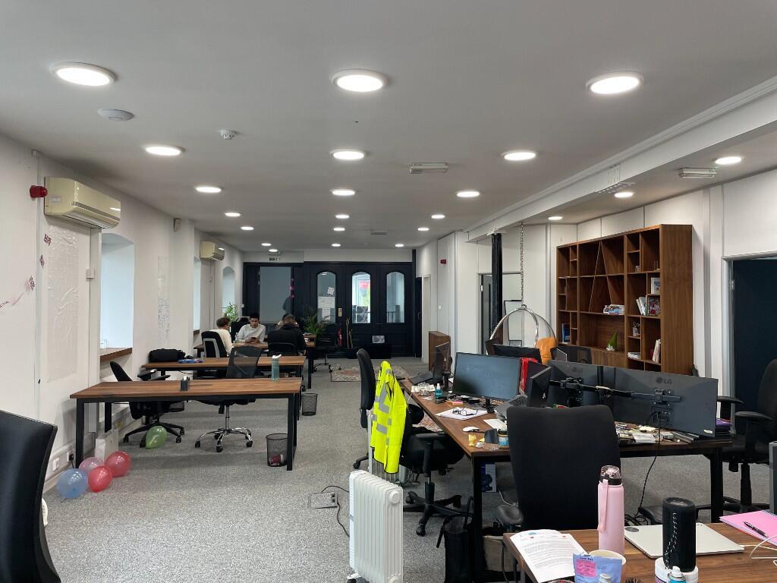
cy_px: 292
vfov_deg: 53.1
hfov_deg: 67.3
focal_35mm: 26
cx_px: 388
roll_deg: -0.1
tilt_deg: +0.6
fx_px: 584
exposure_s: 1/100
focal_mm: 4.2
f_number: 1.6
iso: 100
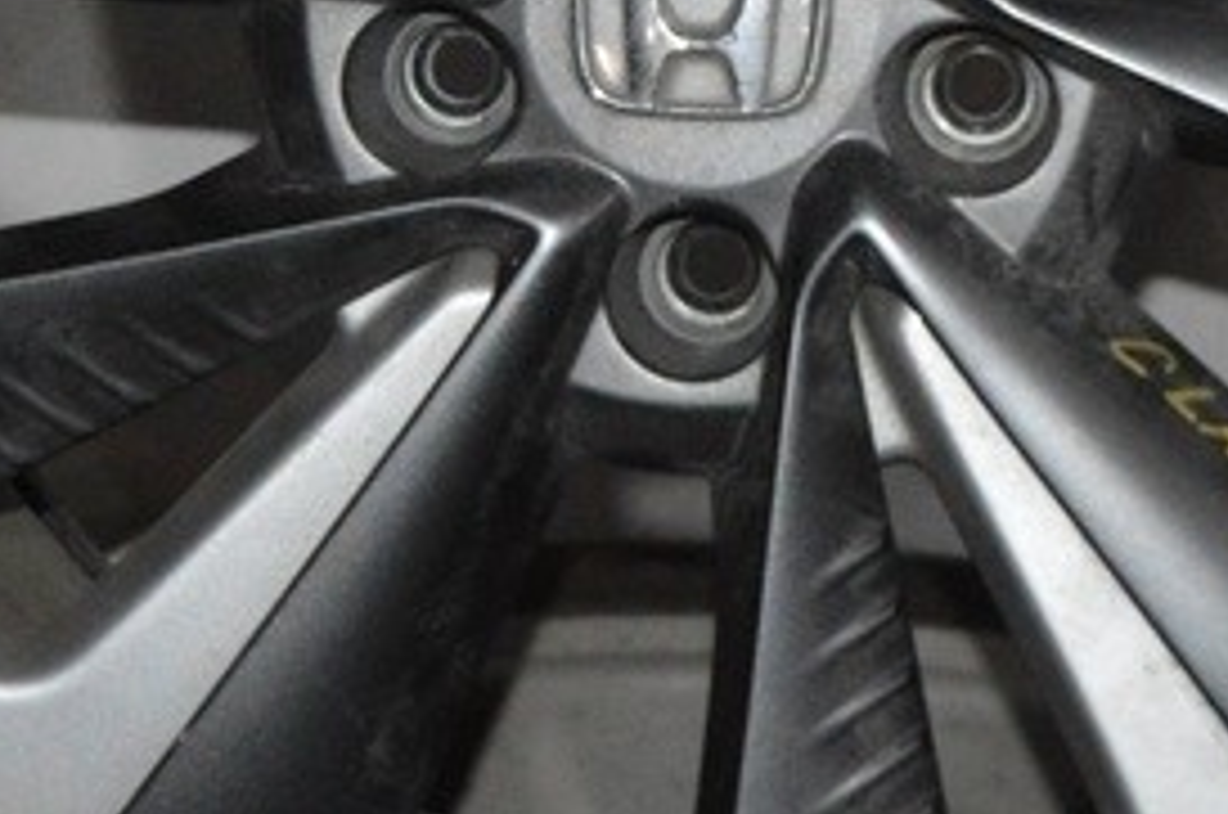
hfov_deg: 12.2
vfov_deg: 8.0
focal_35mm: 169
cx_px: 774
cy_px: -25
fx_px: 5755
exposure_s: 1/60
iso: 3200
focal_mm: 30
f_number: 4.2
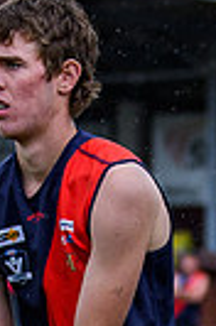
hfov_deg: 2.0
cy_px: 508
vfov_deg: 3.0
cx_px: 98
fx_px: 6305
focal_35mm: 697
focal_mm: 70
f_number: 2.8
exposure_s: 1/1250
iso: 320
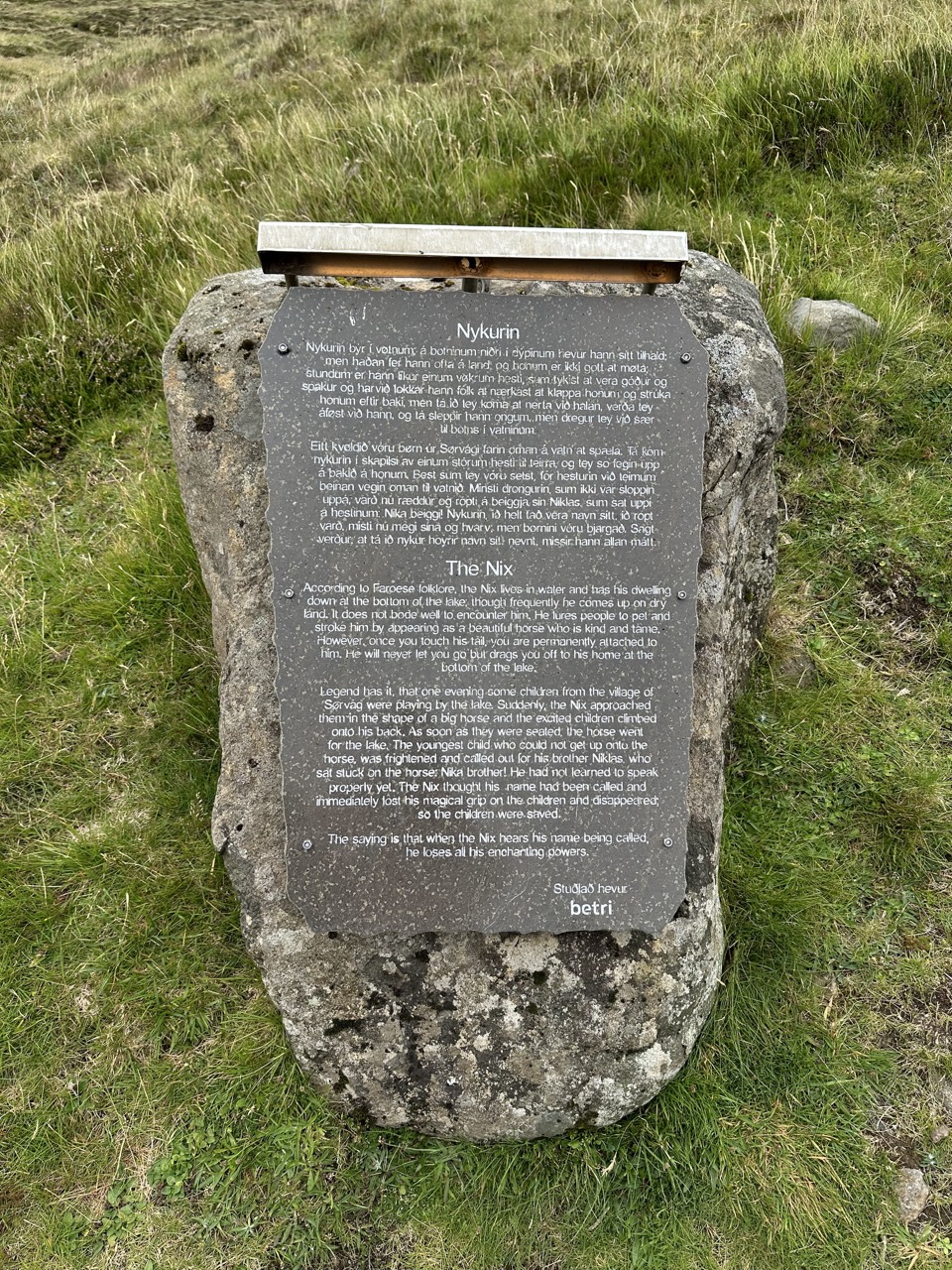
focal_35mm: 24
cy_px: 635
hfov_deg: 56.8
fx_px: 880
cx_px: 476
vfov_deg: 71.6
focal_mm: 6.86
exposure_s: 1/1453
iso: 80
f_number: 1.78
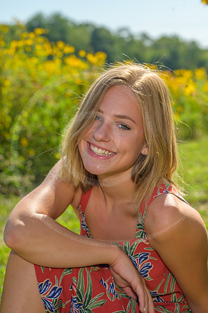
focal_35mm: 85
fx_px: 738
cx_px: 104
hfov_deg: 16.0
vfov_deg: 23.9
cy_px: 156
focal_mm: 85
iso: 200
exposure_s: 1/1600
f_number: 5.6
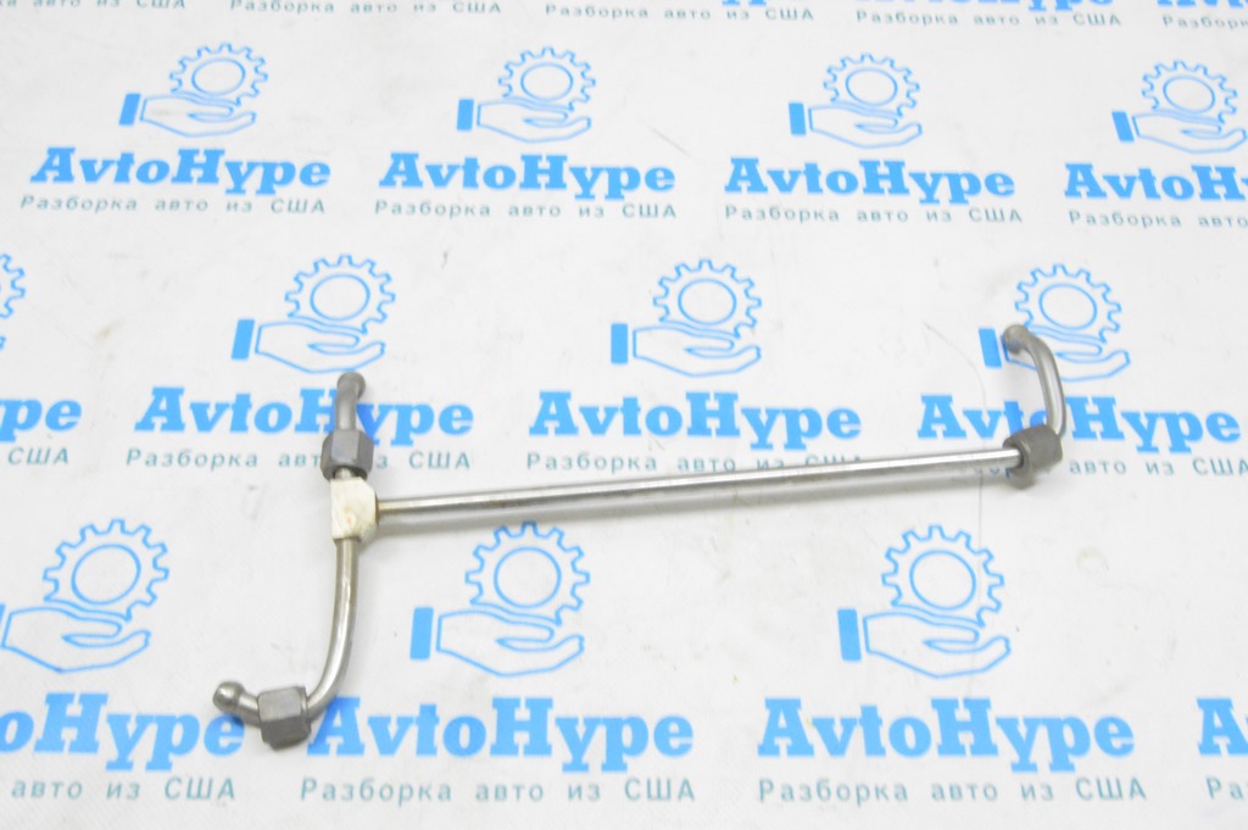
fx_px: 1351
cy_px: 415
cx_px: 624
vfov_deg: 34.2
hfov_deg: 49.6
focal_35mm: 39
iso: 6400
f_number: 20
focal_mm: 26
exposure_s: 1/15
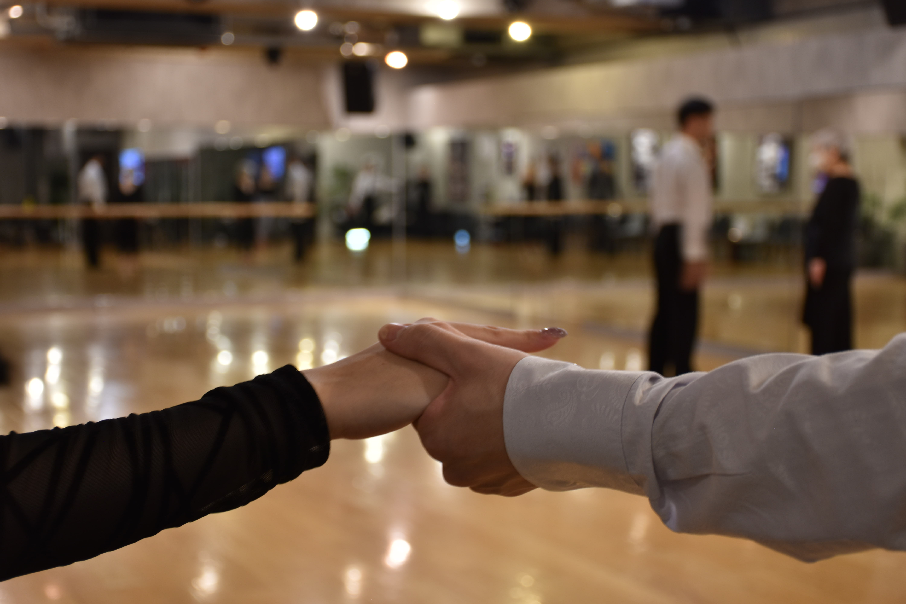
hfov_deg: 33.4
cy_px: 302
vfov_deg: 22.6
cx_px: 453
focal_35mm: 60
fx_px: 1510
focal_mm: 40
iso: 100
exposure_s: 1/6
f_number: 4.5
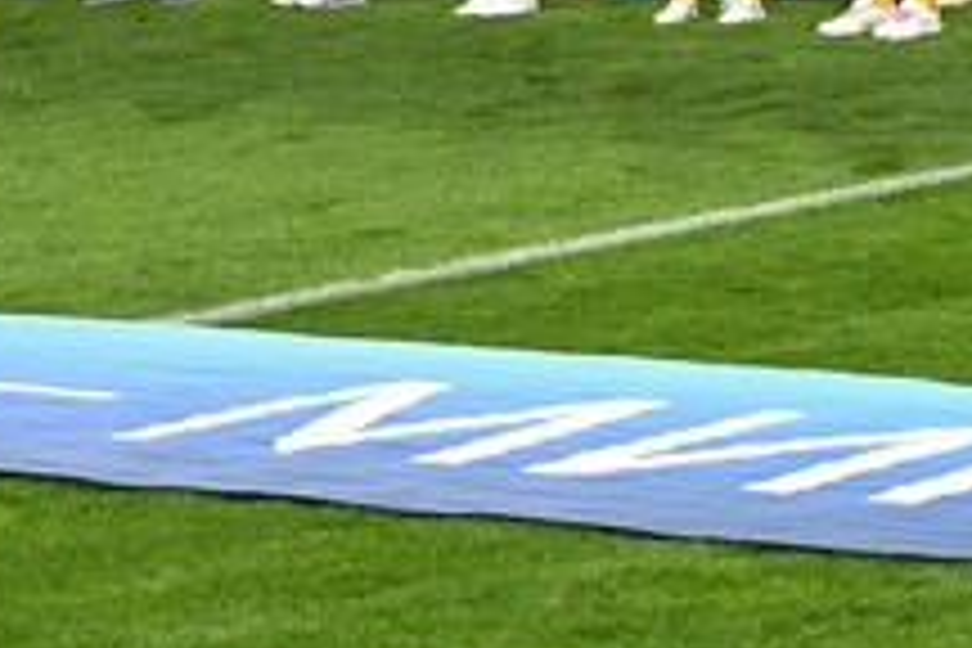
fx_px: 5397
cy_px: -947
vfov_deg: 6.5
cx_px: 2313
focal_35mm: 200
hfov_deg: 9.2
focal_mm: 34.5
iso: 3200
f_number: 4
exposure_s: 1/1250
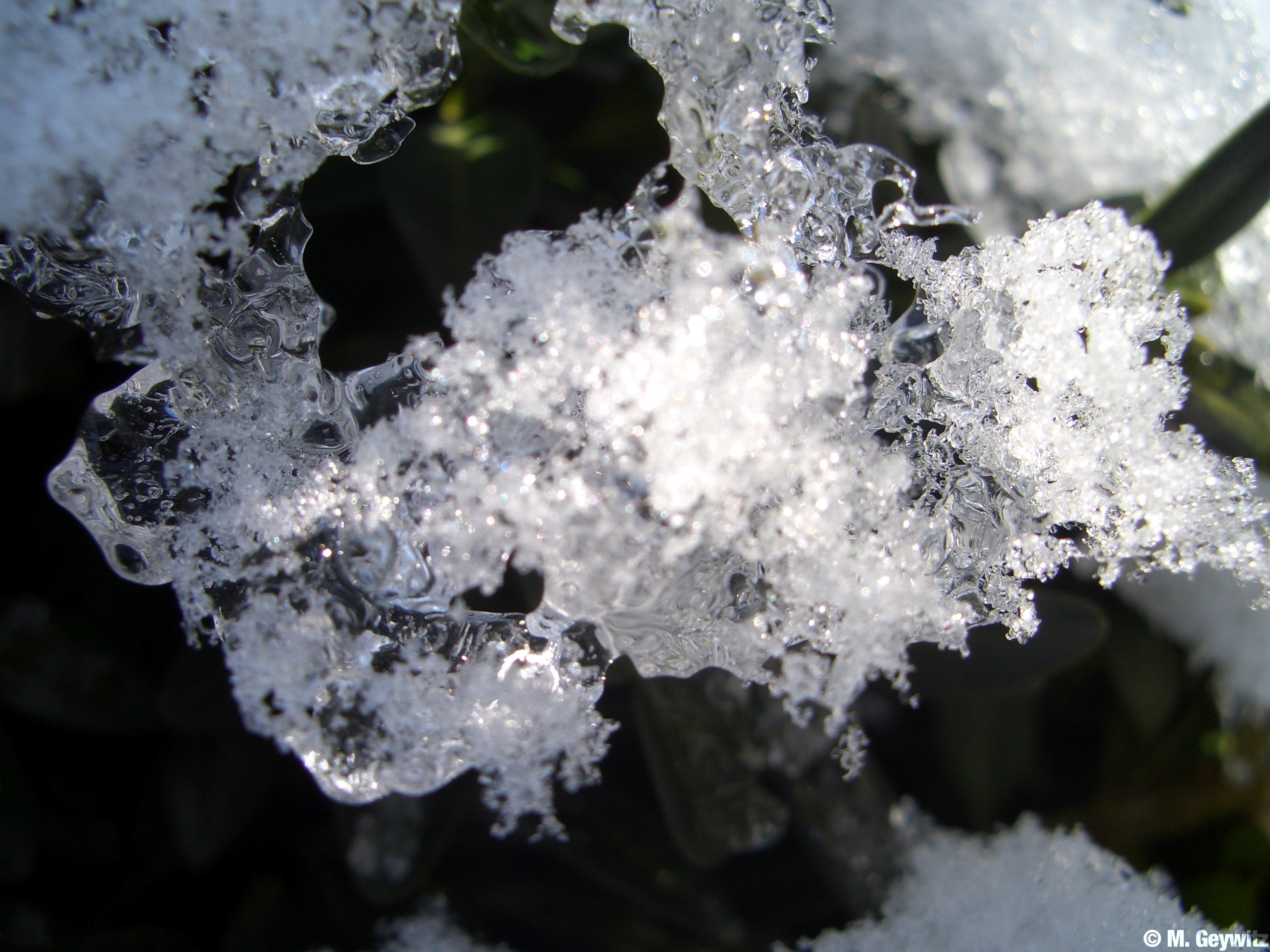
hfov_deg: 52.6
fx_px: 1284
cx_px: 635
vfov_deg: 40.7
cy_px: 476
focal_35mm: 35
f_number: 4.3
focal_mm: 5.8
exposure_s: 1/250
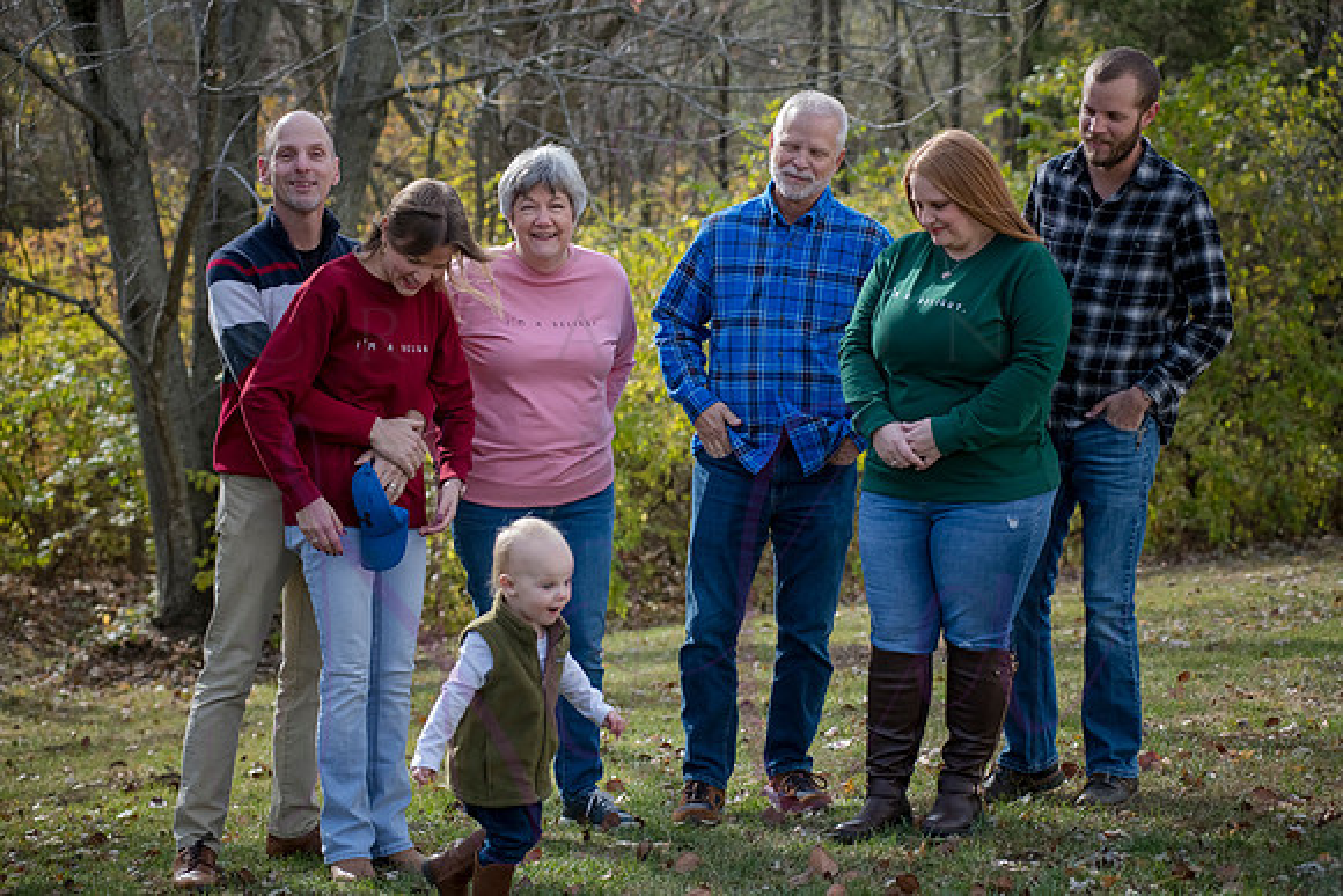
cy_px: 448
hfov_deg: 23.6
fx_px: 3209
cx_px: 672
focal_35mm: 86
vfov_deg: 15.9
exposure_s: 1/800
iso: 400
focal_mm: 86
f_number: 5
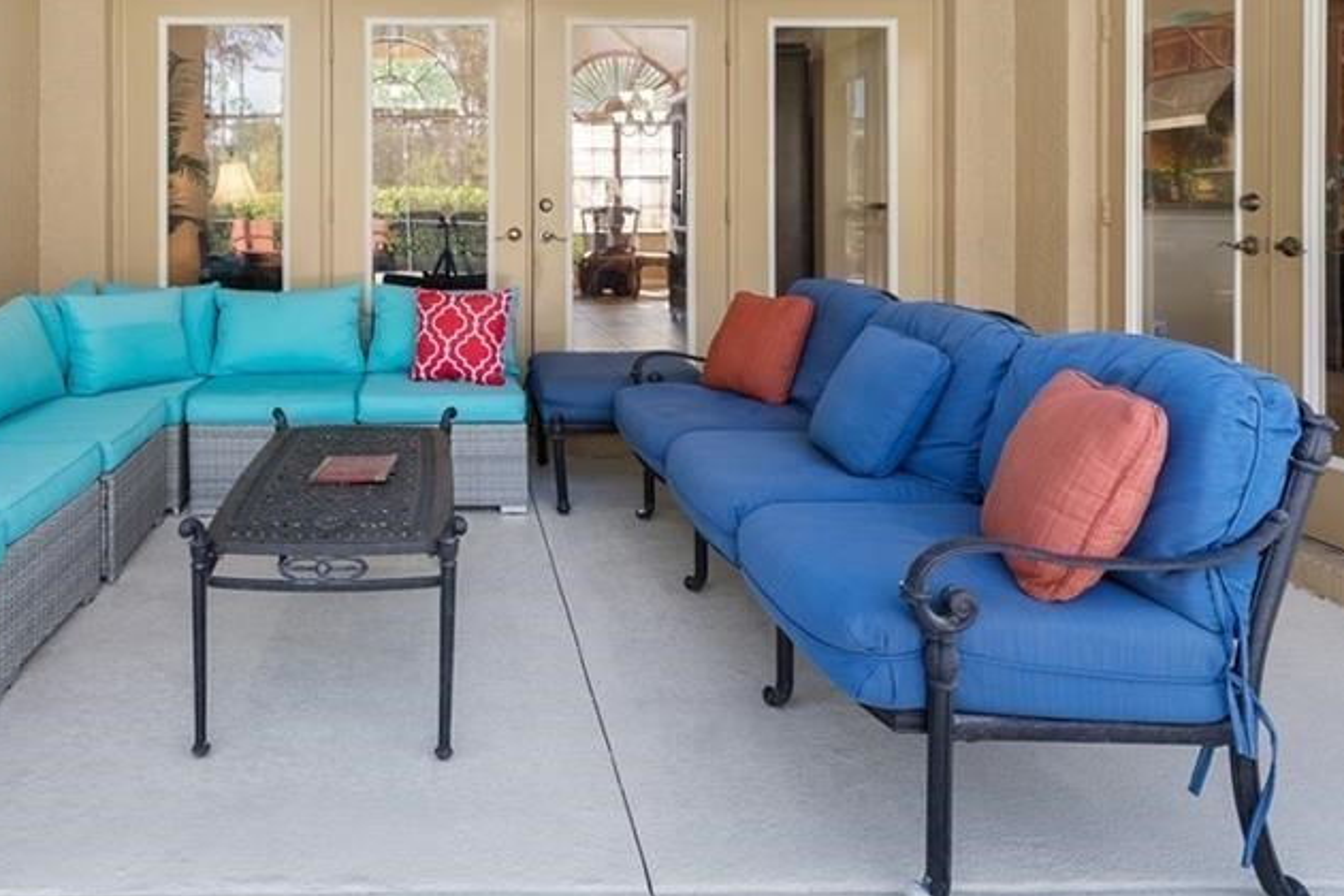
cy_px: 214
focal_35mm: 26
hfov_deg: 67.6
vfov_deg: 47.5
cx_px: 454
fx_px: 971
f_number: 9
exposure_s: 1/3
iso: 200
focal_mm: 16
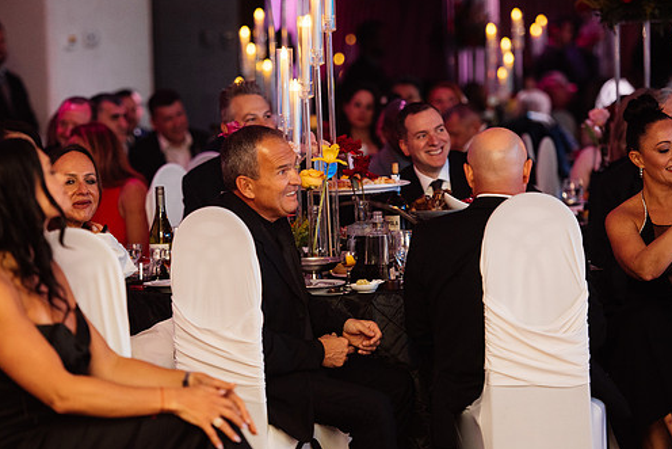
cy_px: 210
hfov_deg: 13.0
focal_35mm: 158
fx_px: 2950
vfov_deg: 8.7
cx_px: 302
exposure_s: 1/200
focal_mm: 135
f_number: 2.8
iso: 2500
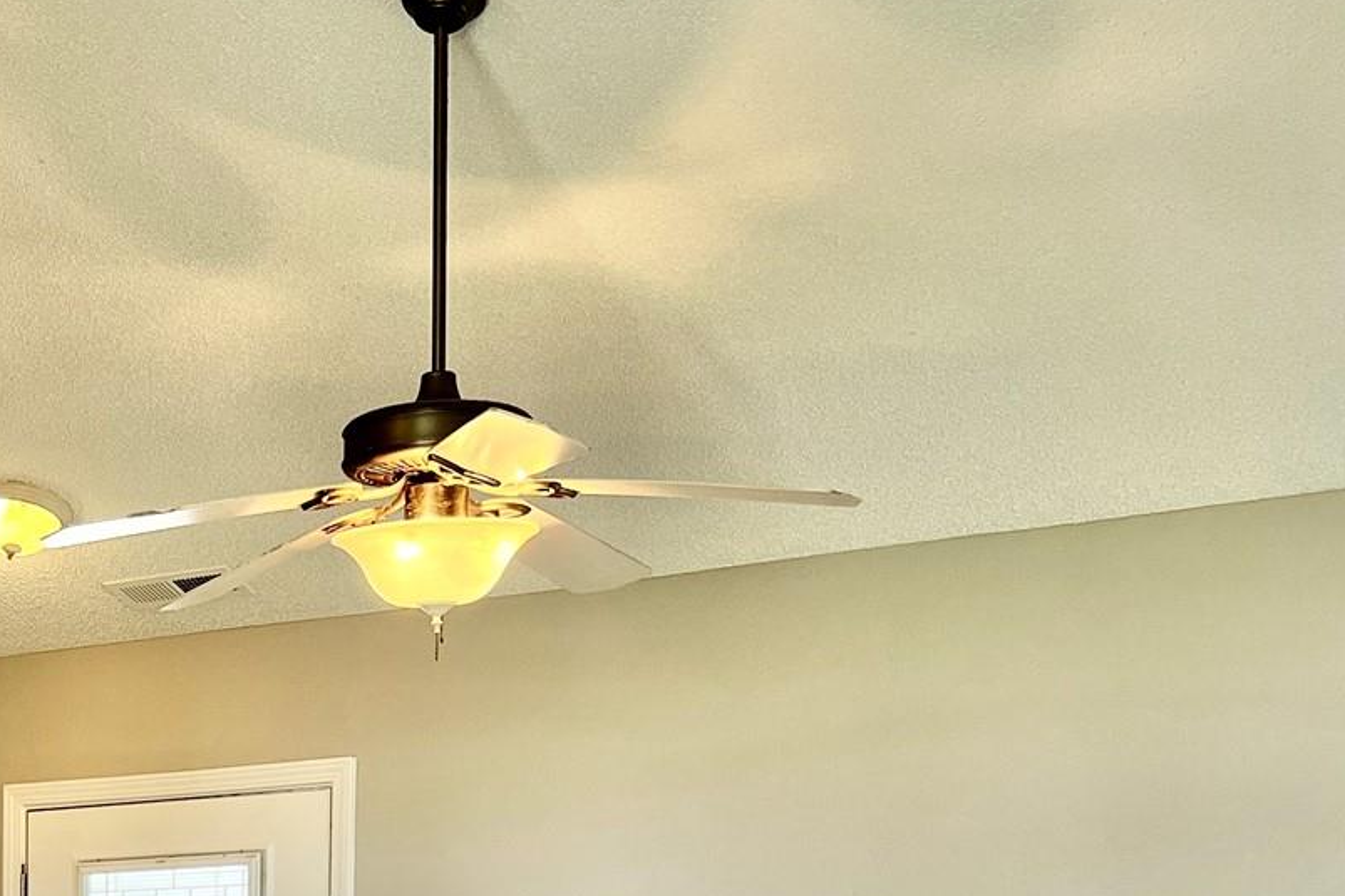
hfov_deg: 26.6
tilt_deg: -2.2
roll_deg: +0.1
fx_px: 2577
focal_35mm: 69
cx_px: -179
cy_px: 1130
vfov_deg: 18.5
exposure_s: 1/139
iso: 50
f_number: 1.5
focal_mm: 5.7
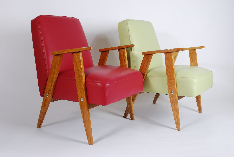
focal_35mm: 39
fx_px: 254
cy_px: 78
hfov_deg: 49.5
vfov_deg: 34.3
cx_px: 117
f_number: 8
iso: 100
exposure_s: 1/100
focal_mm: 26
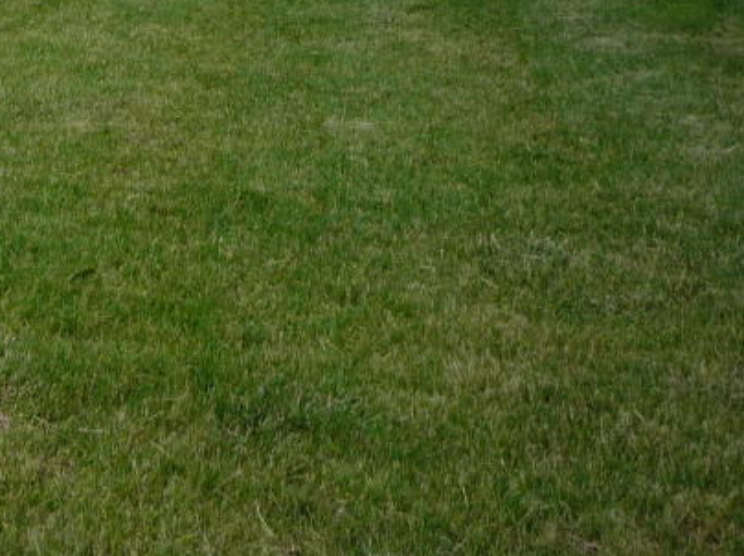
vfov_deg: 17.3
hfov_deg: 23.2
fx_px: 1739
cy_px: -130
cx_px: 9
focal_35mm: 81
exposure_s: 1/400
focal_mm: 5.2
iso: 100
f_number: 4
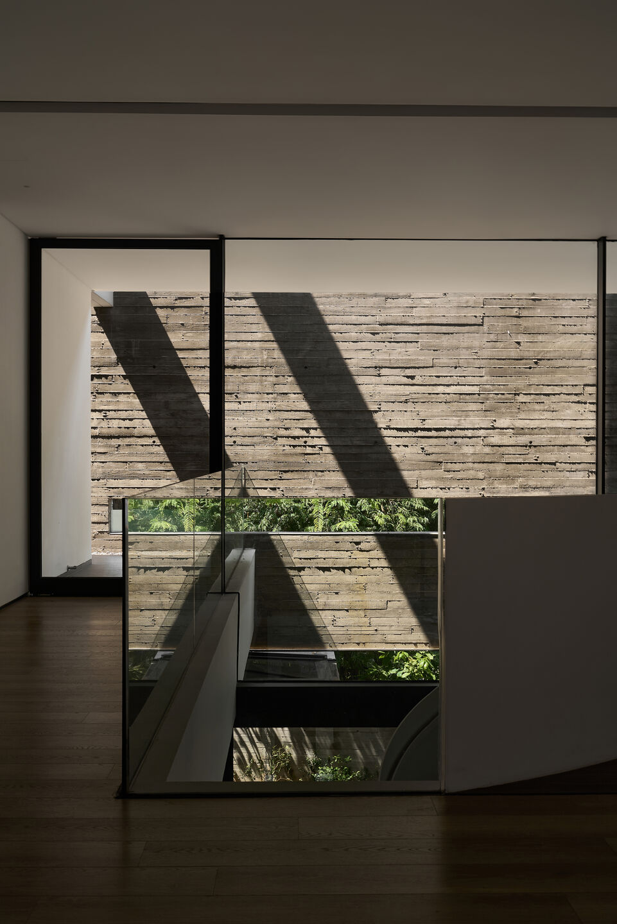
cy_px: 462
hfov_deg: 35.1
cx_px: 308
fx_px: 976
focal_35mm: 38
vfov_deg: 50.7
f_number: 8
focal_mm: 38
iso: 100
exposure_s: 1/15
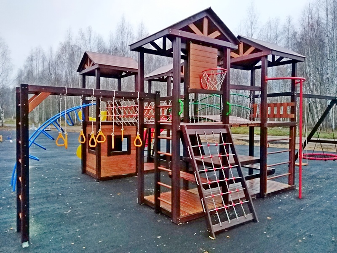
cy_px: 126
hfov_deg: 67.3
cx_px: 168
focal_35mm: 26
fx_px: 253
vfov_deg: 53.1
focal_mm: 3.63
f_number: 1.8
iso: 626
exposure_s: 1/15
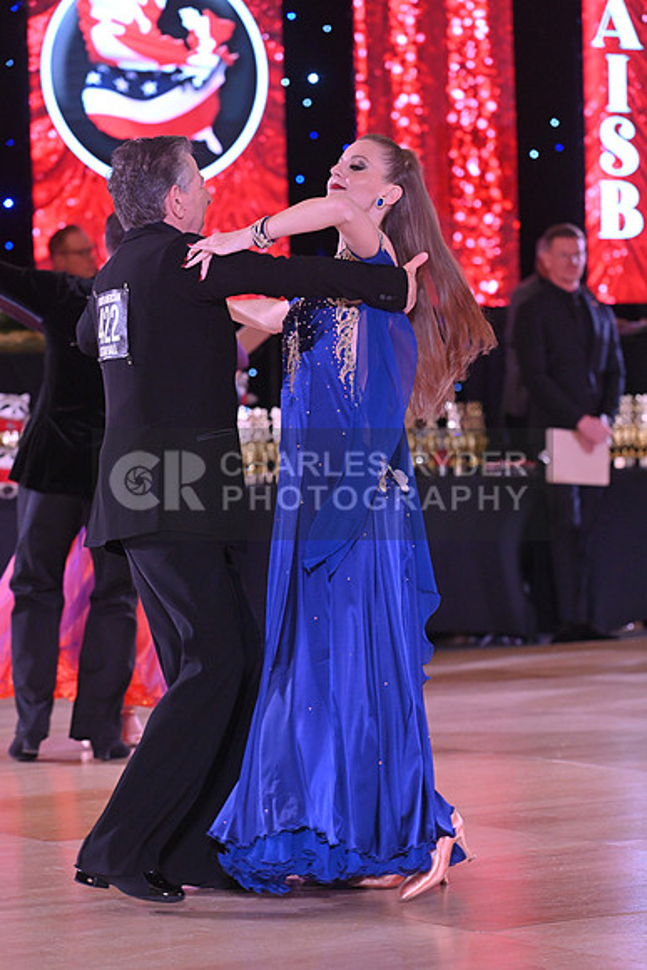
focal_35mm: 135
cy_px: 485
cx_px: 324
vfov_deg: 15.2
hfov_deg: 10.2
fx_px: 3637
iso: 3200
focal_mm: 135
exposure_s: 1/320
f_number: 5
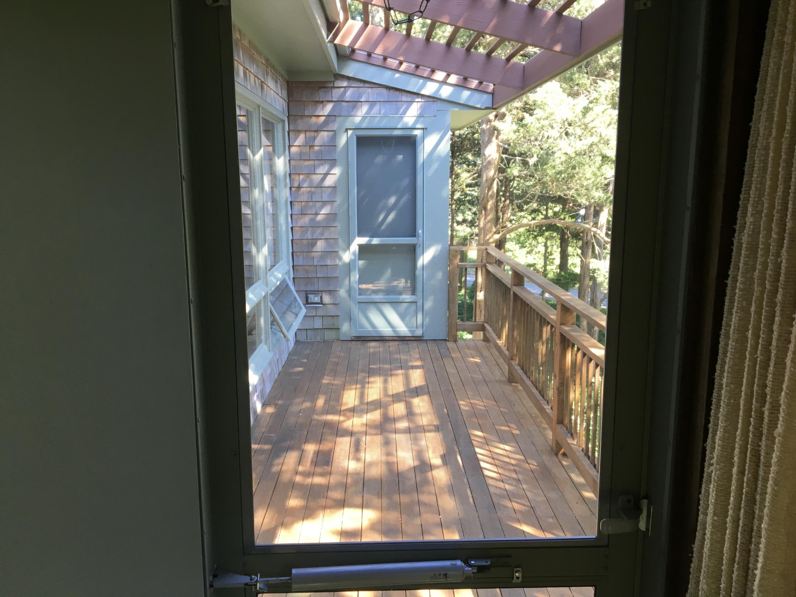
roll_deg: +0.1
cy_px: 298
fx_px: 667
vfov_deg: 48.2
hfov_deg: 61.7
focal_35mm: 29
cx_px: 398
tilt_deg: -10.4
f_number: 2.2
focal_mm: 4.15
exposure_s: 1/30
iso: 25
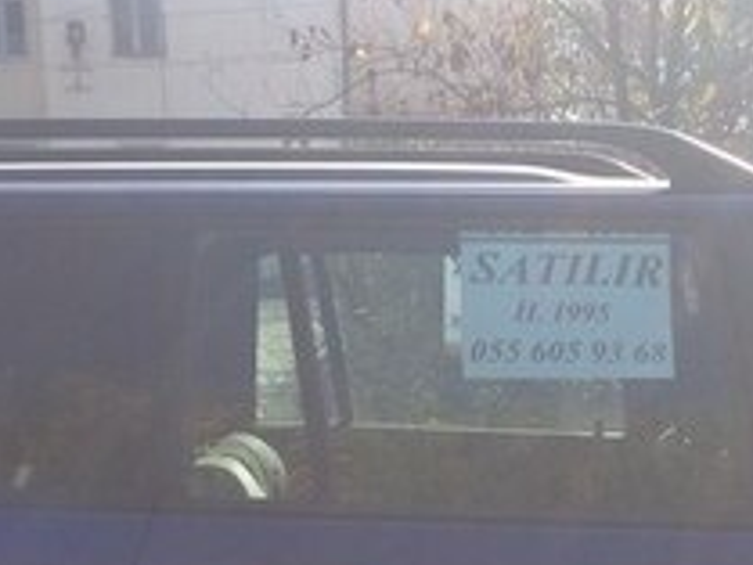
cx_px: 533
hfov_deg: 18.8
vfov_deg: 13.8
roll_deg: +1.1
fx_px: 2264
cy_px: 704
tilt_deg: -11.7
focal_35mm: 104
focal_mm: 4.12
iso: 50
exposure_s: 1/713
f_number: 2.4
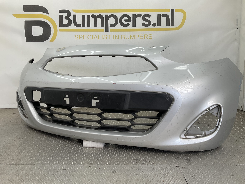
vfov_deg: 48.2
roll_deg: -1.3
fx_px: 205
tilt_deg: -7.9
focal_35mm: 29
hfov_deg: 61.7
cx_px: 122
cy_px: 92
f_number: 1.8
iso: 16
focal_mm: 3
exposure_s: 1/152
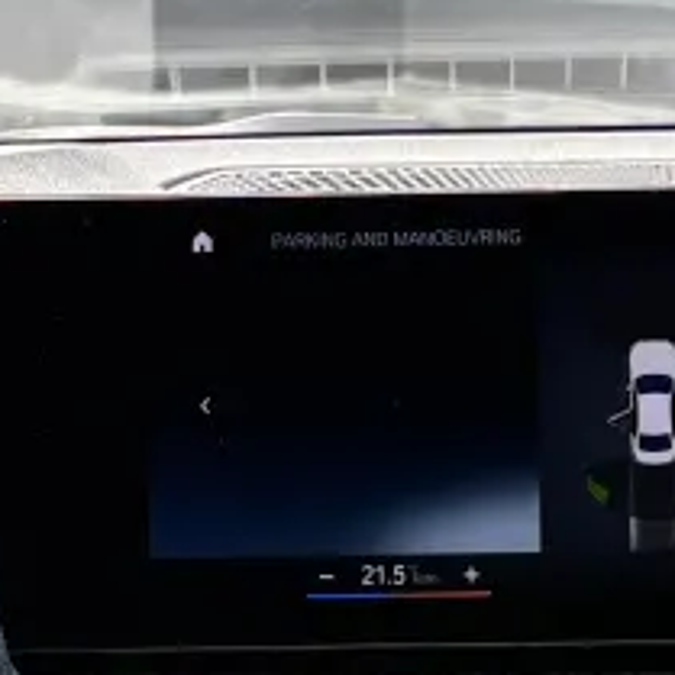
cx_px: 501
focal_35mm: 158
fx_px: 3486
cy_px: 362
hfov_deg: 11.0
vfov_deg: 11.1
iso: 40
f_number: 1.6
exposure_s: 1/218
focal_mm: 5.96
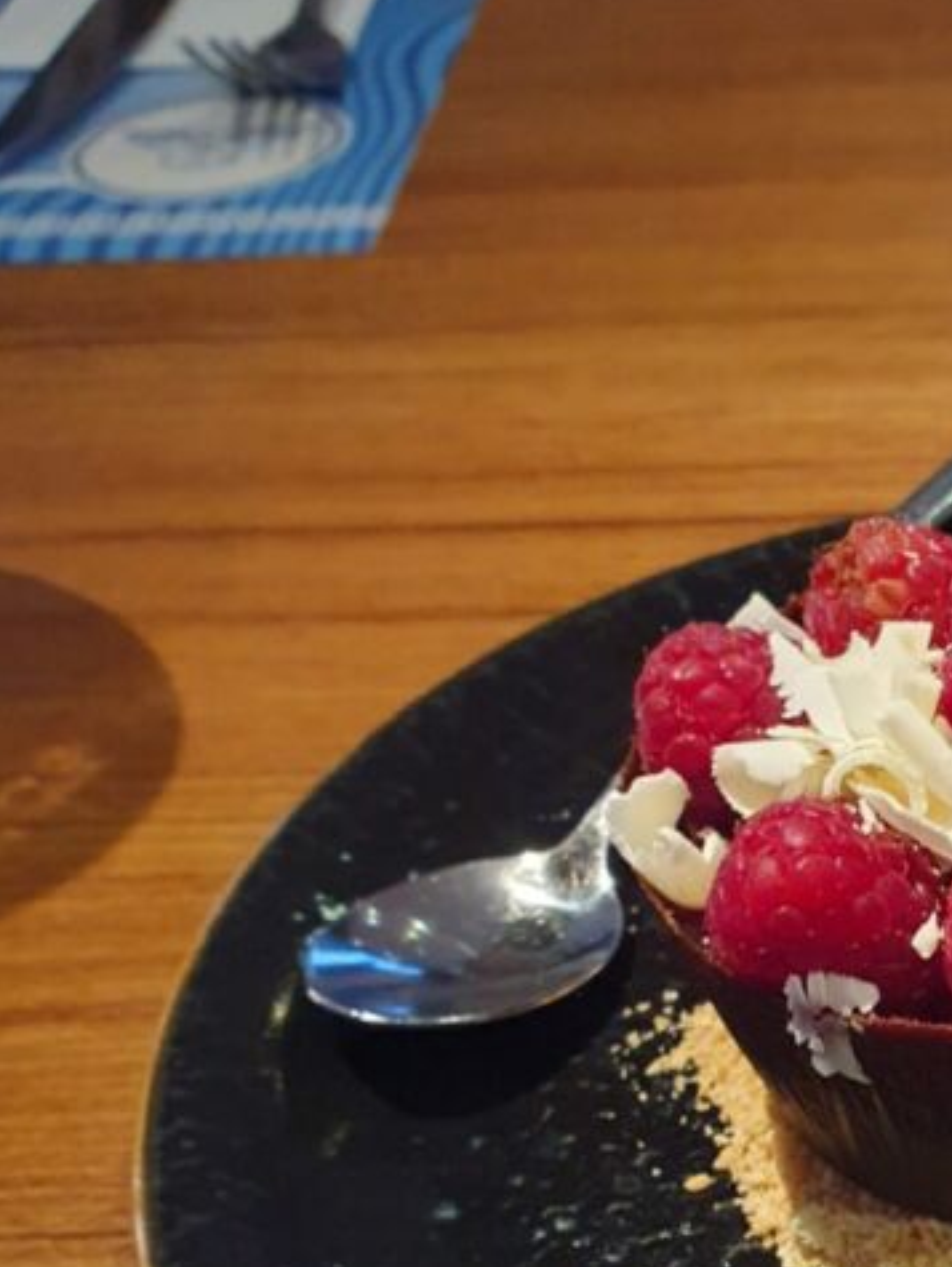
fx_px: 2051
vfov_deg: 32.9
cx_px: 1016
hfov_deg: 24.6
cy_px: 1091
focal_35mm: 56
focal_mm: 4.32
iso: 320
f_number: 2.4
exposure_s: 1/50
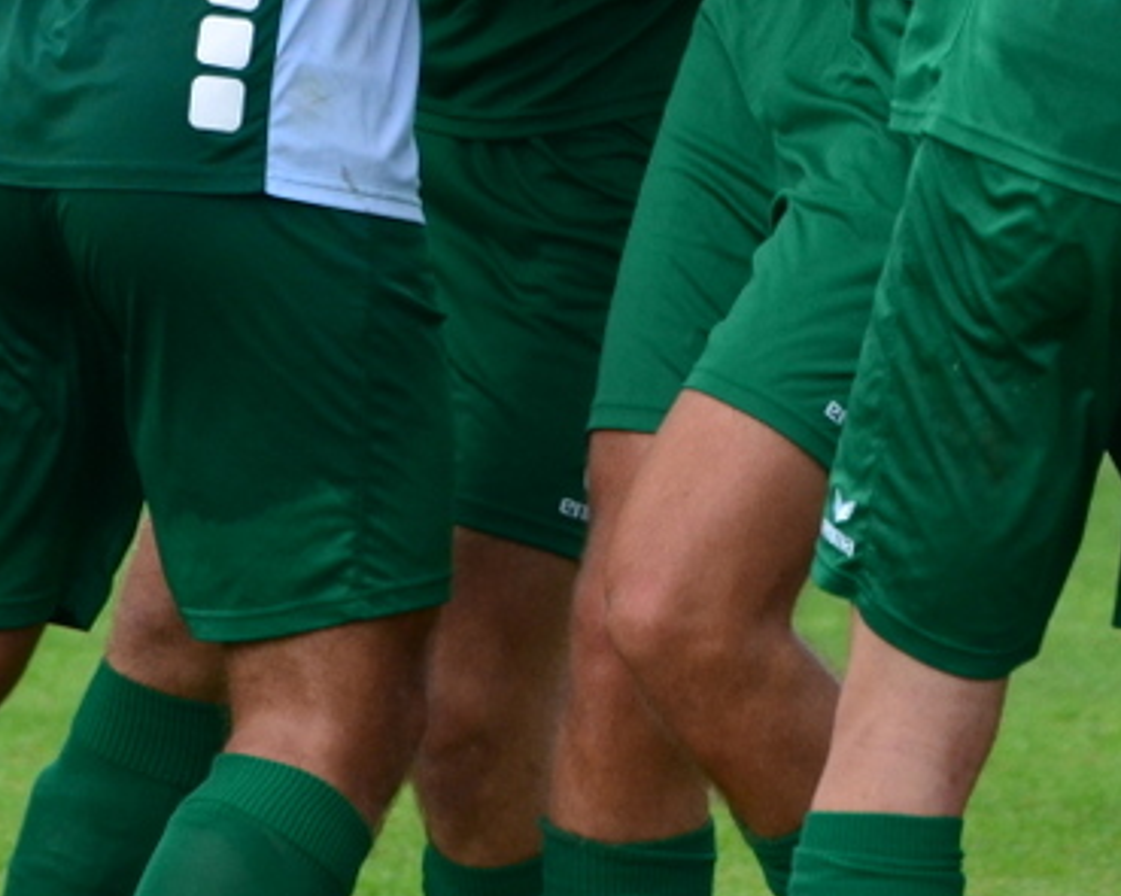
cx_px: 969
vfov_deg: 1.4
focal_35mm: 1097
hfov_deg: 1.8
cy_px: -208
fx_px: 36386
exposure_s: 1/800
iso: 800
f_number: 6.3
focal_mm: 240
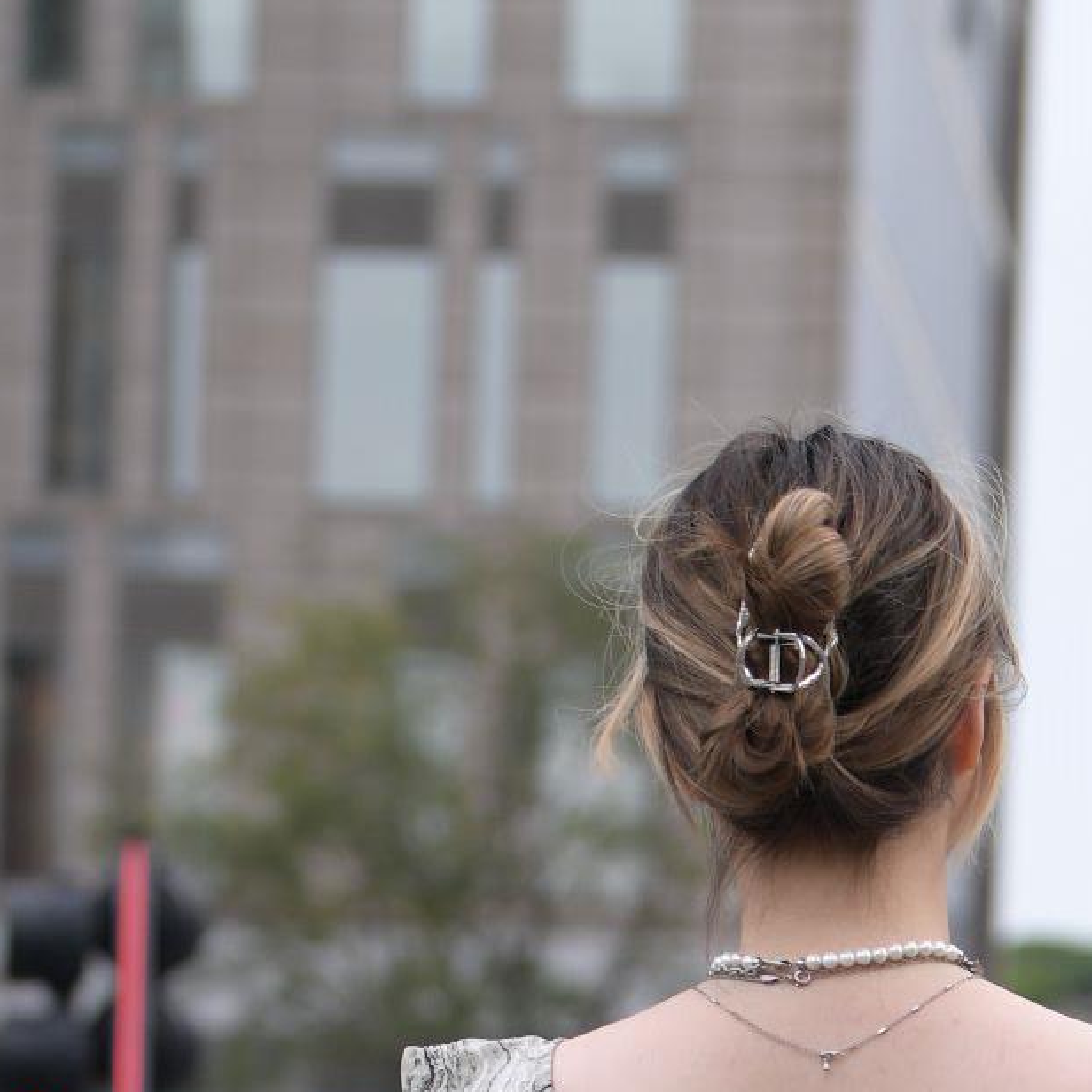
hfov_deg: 6.9
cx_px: 749
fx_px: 9101
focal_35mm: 255
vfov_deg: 6.7
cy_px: 2001
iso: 320
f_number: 3.5
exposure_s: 1/640
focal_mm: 70
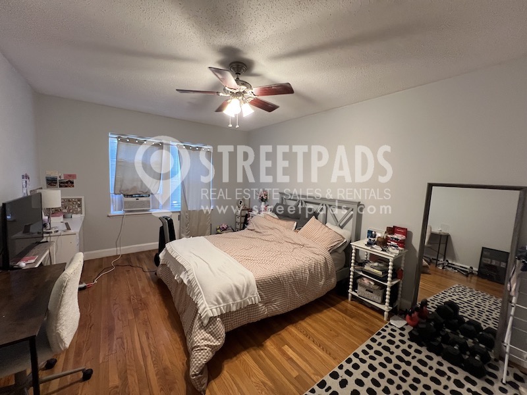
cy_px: 198
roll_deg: -2.0
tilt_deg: -5.7
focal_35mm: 13
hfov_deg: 106.2
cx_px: 264
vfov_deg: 89.9
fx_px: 198
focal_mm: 1.57
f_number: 1.8
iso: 200
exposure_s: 1/60
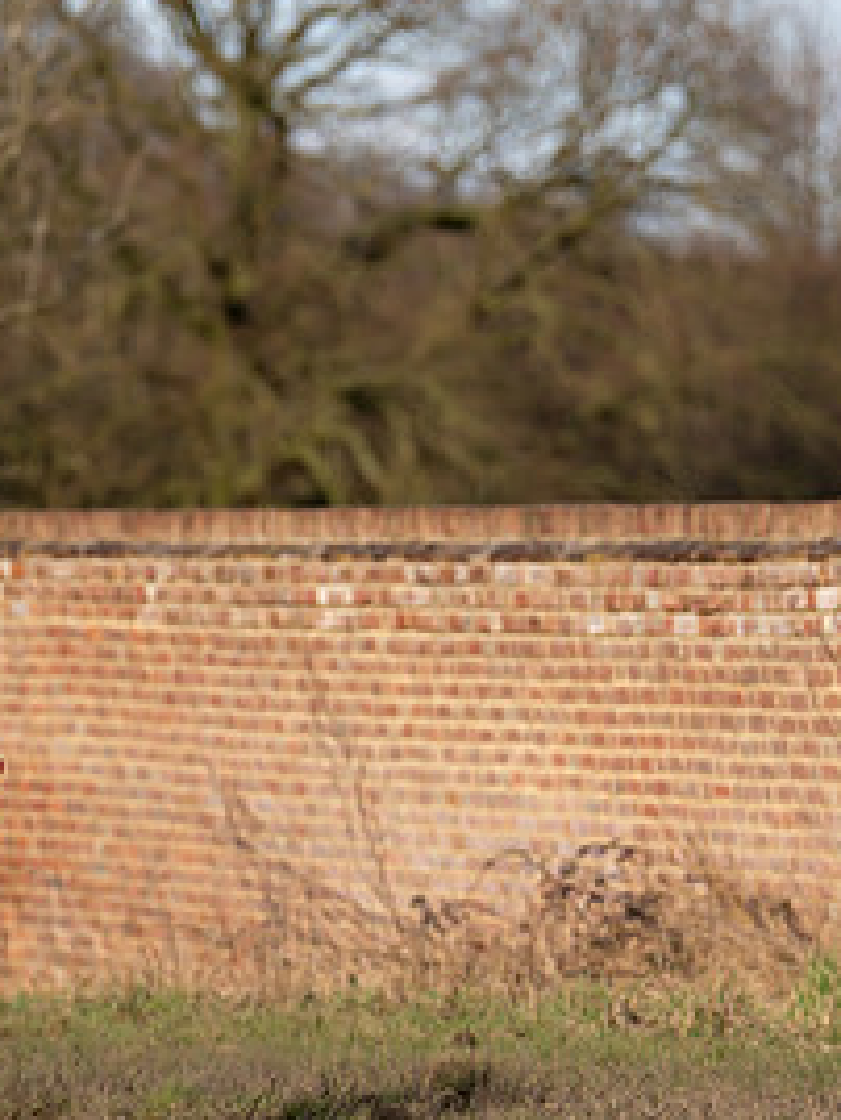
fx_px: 13400
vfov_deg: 4.8
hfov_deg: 3.6
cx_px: -121
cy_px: 643
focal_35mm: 414
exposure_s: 1/800
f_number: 4
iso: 100
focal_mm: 200
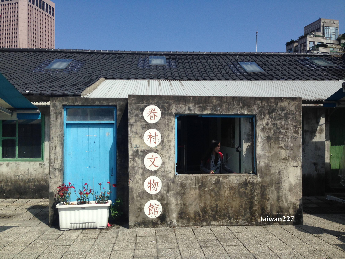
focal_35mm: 33
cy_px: 130
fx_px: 329
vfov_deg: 42.9
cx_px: 172
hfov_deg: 55.4
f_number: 2.4
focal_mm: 4.12
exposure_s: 1/2262
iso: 50
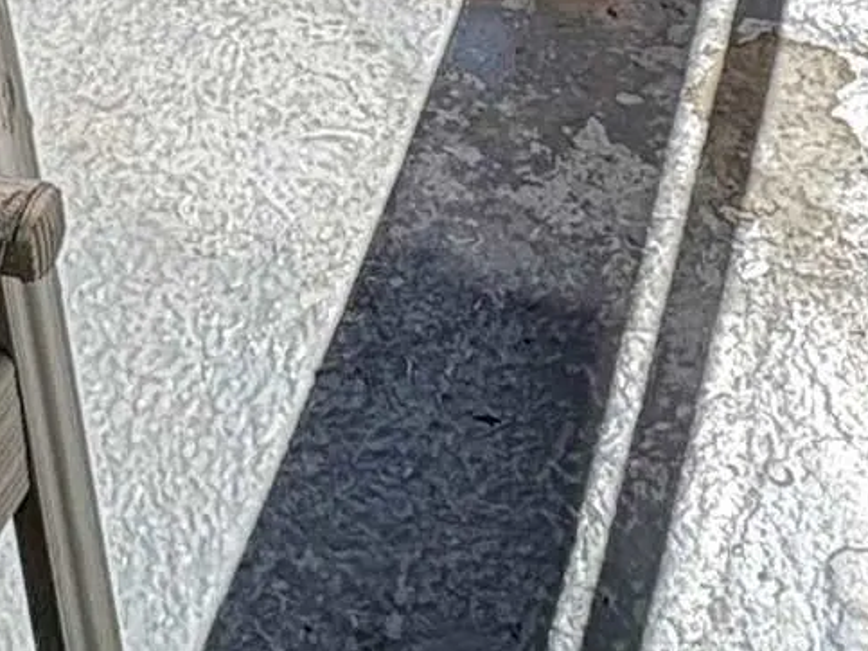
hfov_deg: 21.6
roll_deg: +2.7
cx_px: 128
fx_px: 2231
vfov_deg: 10.9
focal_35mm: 89
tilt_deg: +0.3
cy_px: -1298
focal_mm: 2.22
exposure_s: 1/418
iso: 64
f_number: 2.2
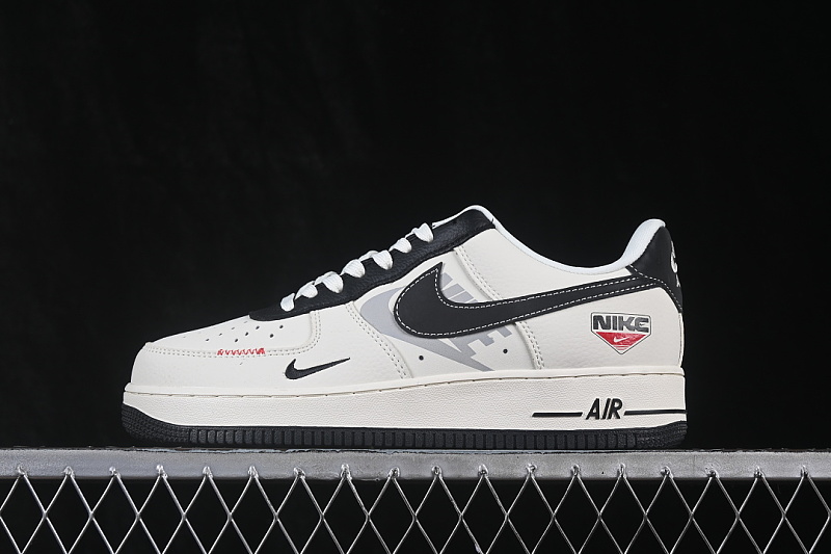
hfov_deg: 27.0
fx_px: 1731
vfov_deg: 18.2
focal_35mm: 75
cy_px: 277
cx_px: 416
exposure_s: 1/80
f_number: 8
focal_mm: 50
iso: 160
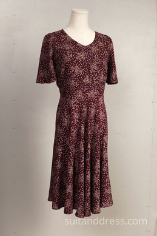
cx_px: 78
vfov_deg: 41.1
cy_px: 118
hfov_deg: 28.1
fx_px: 314
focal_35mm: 48
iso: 250
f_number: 6.3
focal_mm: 32
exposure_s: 1/20
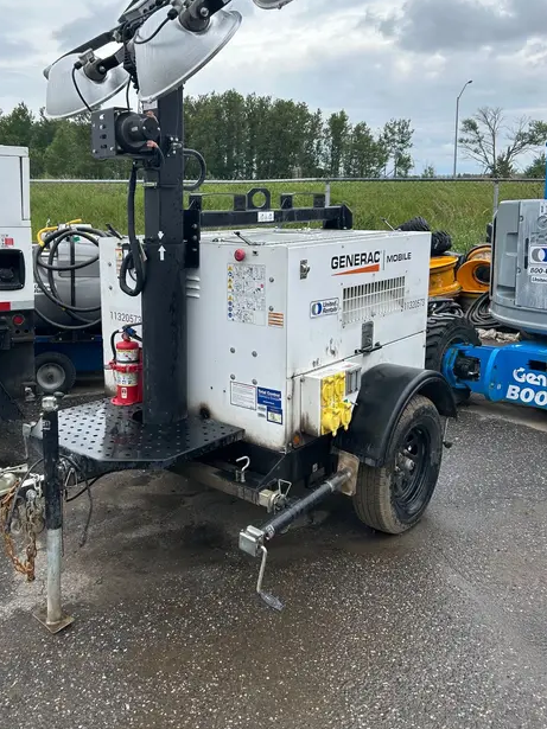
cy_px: 318
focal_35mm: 31
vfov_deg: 58.2
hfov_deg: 45.2
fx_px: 653
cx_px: 222
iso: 50
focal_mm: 5.7
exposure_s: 1/2695
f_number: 1.5
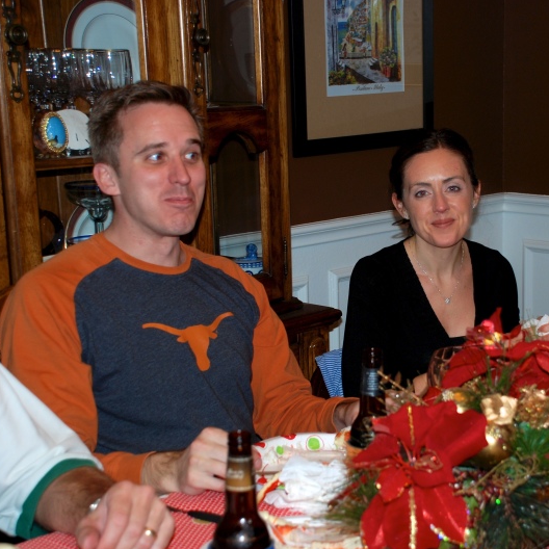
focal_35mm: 68
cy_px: 274
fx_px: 1214
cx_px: 386
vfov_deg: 25.5
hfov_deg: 25.3
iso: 200
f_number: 4.5
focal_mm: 35
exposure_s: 1/60
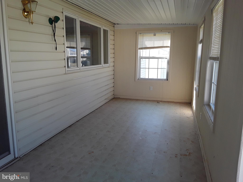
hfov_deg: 65.3
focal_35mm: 27
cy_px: 91
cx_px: 122
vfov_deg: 51.4
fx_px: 190
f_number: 1.9
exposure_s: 1/172
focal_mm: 2.91
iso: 40
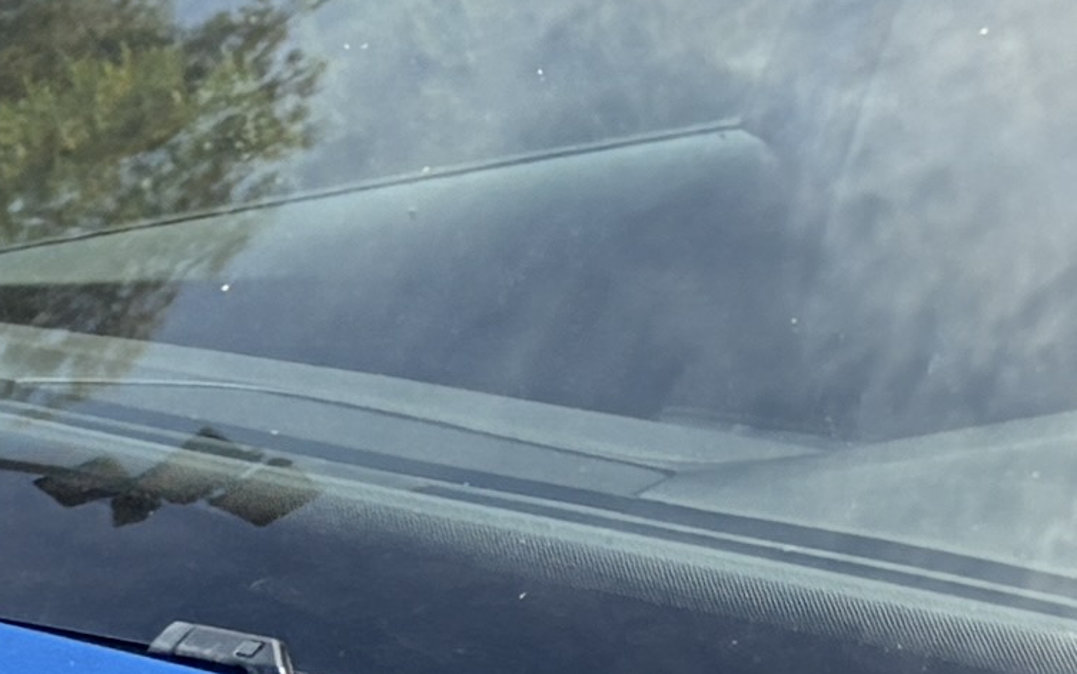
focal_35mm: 209
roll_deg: -2.1
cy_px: 1995
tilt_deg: -23.2
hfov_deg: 10.0
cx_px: 566
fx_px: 6136
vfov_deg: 5.9
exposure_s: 1/2364
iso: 50
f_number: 1.6
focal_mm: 5.96
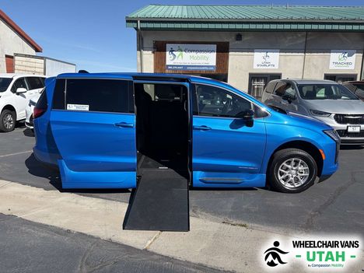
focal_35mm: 26
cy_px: 136
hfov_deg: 67.3
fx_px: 273
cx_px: 182
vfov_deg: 53.1
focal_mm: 5.96
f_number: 1.6
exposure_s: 1/3448
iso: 50
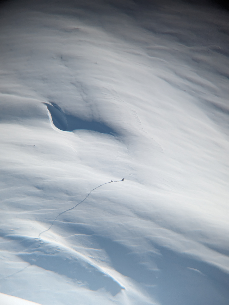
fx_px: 450
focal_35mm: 51
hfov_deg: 28.6
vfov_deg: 37.5
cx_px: 114
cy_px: 152
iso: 79
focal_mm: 5.43
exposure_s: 1/3106
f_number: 1.89
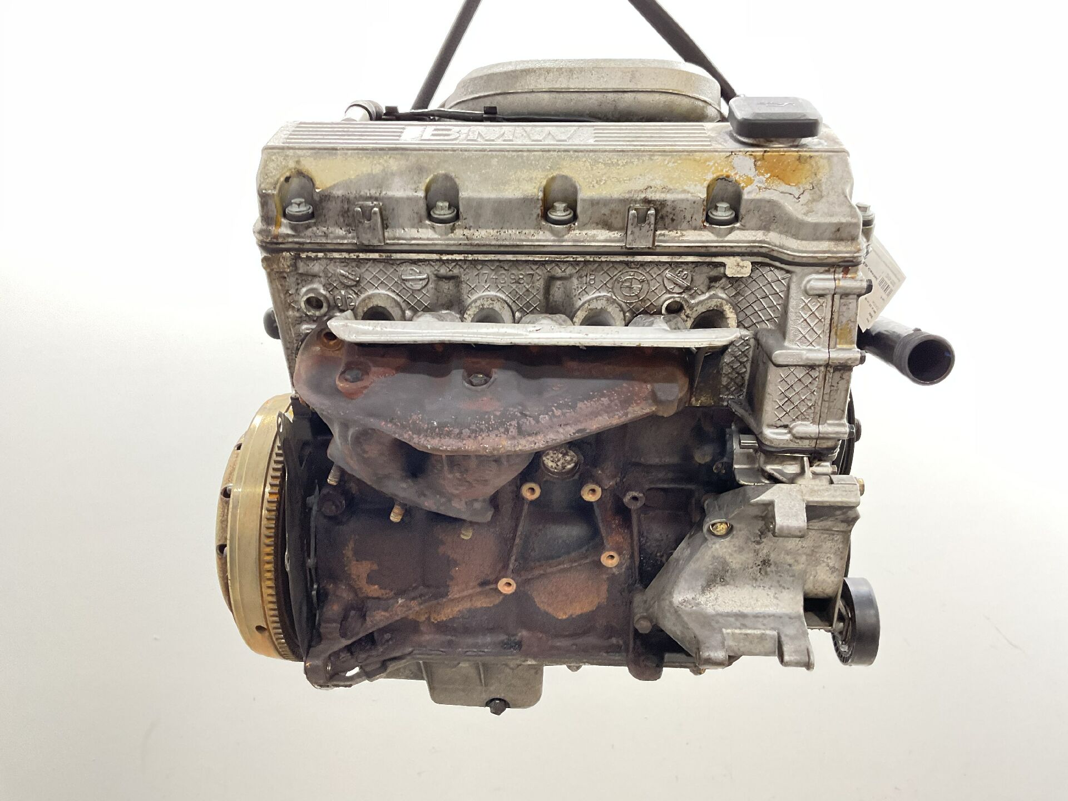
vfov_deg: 48.2
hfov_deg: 61.7
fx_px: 895
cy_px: 400
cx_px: 534
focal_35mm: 29
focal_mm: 3
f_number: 1.8
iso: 160
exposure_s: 1/50
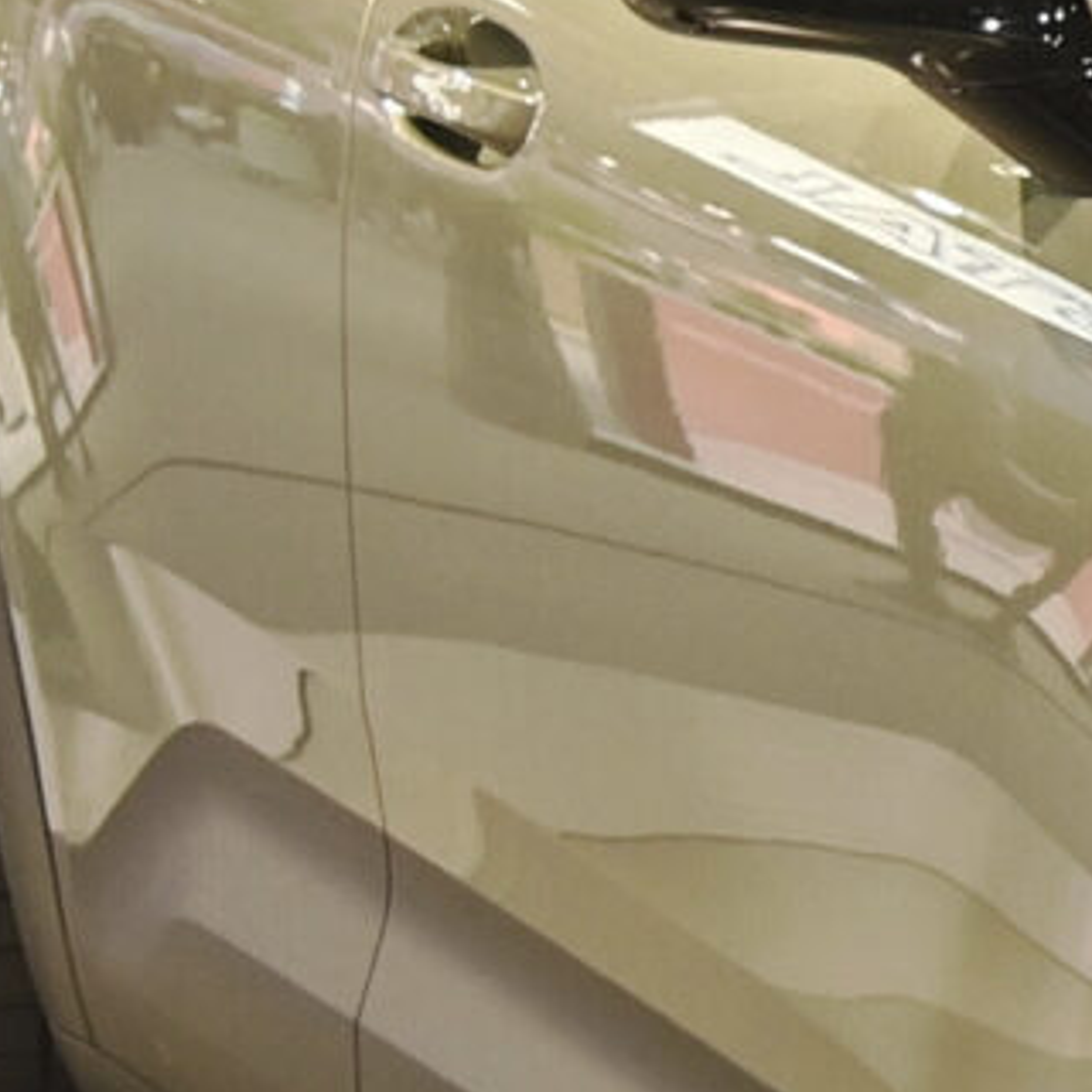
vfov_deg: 8.5
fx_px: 7281
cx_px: 2682
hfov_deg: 7.9
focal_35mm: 204
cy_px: 53
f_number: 4
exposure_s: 1/60
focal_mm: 30
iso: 560
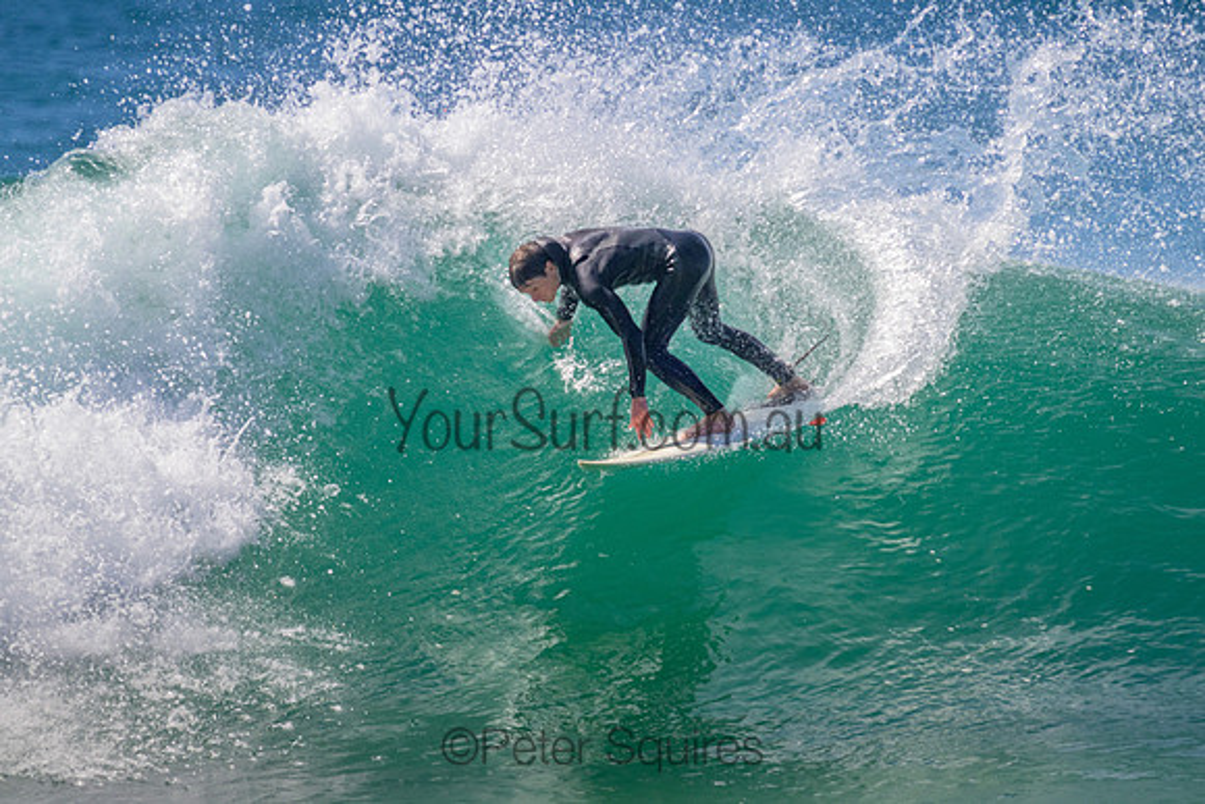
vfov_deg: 1.5
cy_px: 346
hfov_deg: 2.3
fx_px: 30517
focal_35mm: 912
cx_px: 686
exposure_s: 1/1600
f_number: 11
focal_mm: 800
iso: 1100
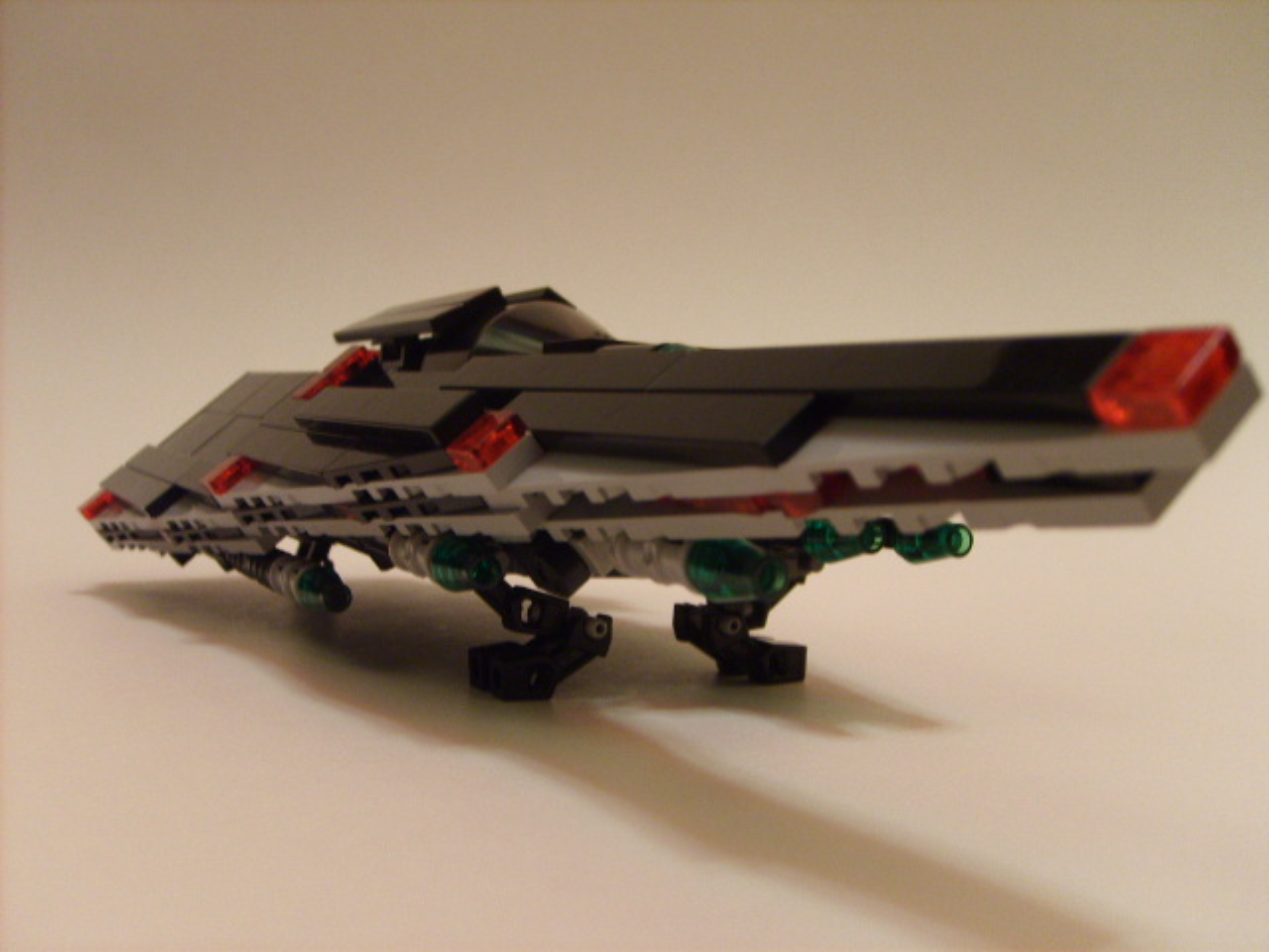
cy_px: 476
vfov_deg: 40.7
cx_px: 634
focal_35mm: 35
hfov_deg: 52.6
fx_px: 1283
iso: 140
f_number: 2.8
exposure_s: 1/1.43
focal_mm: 5.8
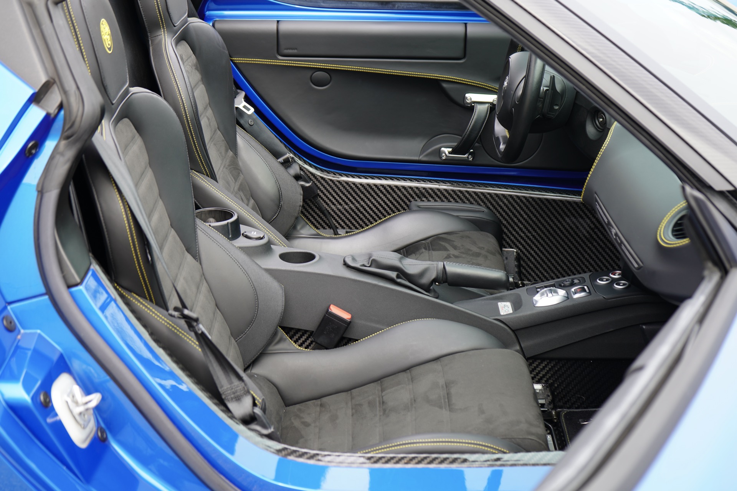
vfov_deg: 23.4
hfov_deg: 34.5
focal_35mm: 58
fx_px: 1187
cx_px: 368
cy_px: 246
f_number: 5.6
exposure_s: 1/60
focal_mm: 58
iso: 100
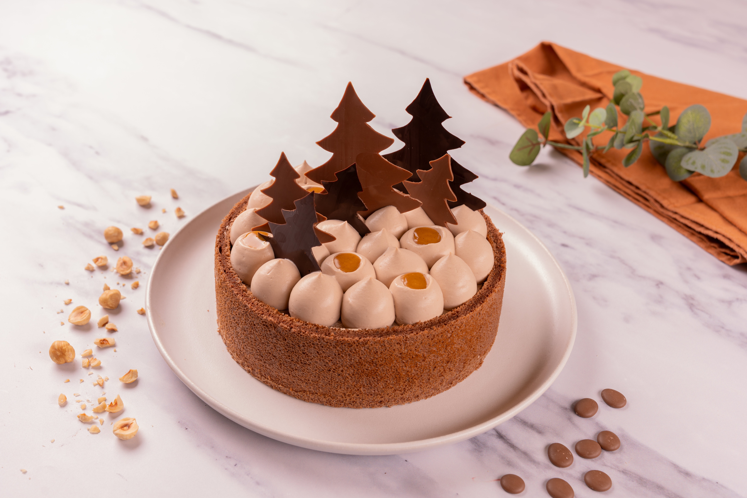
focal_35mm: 44
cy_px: 249
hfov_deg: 44.5
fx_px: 913
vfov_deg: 30.5
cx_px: 374
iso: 50
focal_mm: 44
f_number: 7.1
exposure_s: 1/50
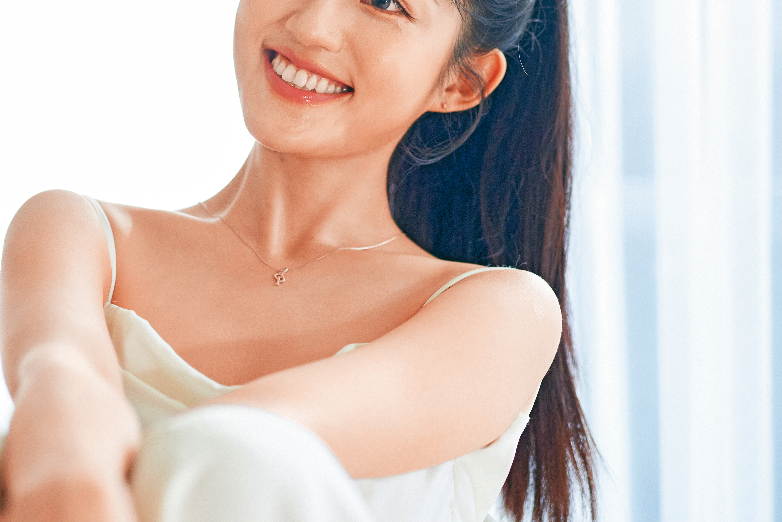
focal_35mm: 87
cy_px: 173
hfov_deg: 23.1
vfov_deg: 15.7
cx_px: 196
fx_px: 1890
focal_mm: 50
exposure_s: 1/200
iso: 1250
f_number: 2
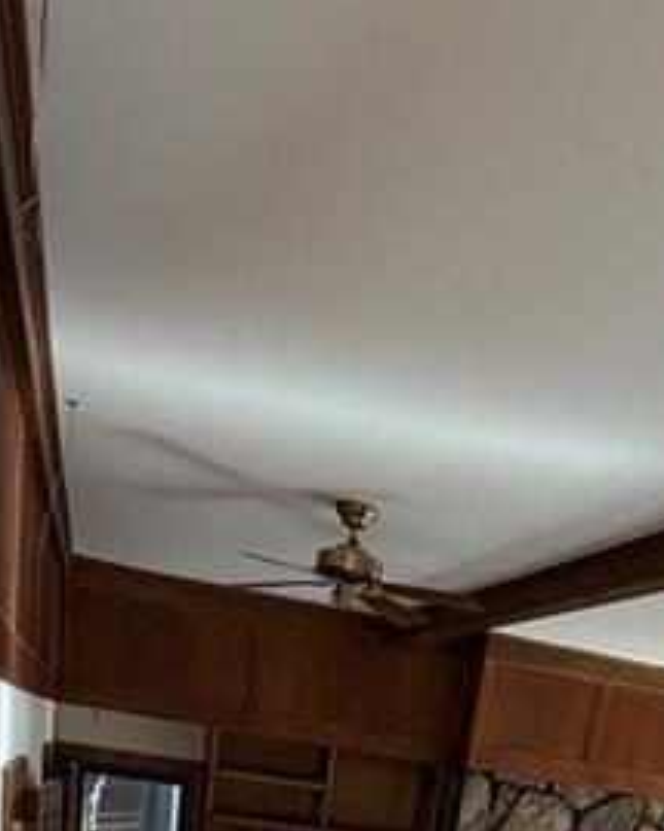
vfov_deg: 33.8
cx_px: 361
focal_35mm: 39
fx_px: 959
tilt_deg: -18.3
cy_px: 1081
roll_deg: -8.8
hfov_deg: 38.2
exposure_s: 1/121
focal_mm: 2.22
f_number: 2.2
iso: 200
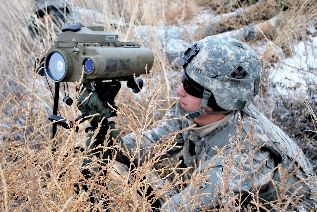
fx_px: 529
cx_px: 158
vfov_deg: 22.7
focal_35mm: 60
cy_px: 106
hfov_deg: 33.4
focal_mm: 40
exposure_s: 1/250
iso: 200
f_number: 5.3
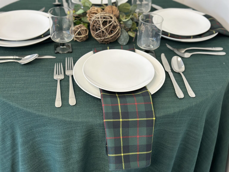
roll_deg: -2.1
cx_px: 114
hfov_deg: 39.7
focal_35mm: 48
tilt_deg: -35.9
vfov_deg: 30.3
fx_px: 318
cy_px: 86
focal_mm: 6.86
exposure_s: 1/120
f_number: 1.78
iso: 125
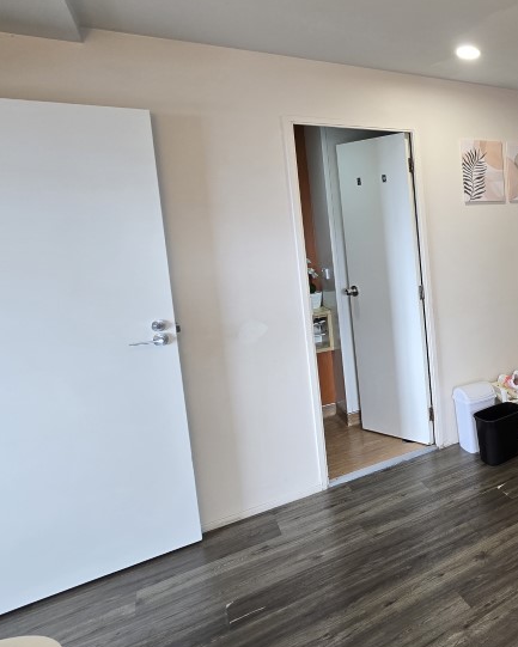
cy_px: 261
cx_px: 574
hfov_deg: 44.3
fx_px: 460
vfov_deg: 69.6
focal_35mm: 24
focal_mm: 2.2
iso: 100
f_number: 2.2
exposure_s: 1/50
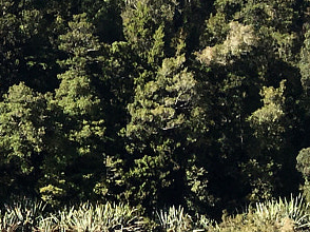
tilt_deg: -2.2
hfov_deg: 10.7
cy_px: 231
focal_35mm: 158
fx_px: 1414
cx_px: -433
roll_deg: -0.6
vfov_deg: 9.3
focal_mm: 4.15
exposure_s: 1/810
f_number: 2.2
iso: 25
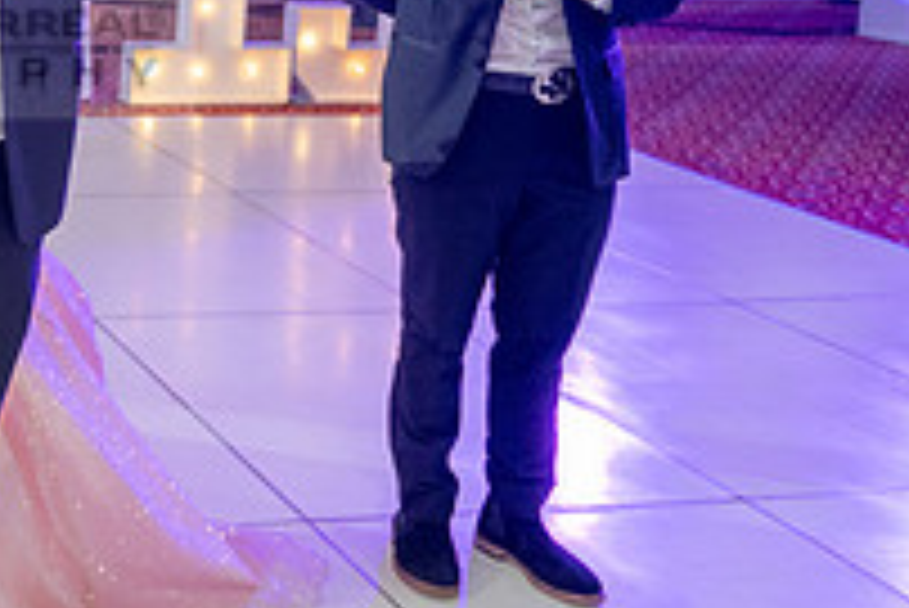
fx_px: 1743
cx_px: -184
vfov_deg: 19.3
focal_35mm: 69
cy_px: 11
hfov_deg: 26.1
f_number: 2.8
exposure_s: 1/100
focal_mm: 24
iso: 400
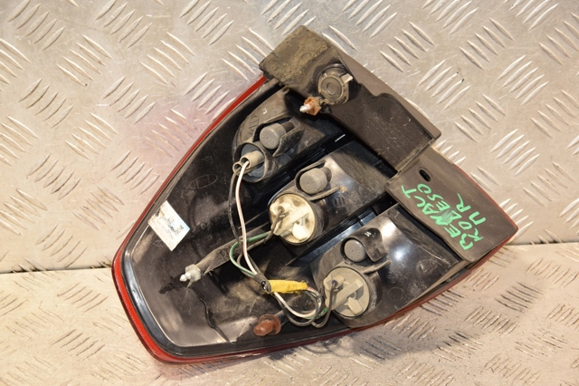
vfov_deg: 15.7
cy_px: 193
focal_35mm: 87
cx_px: 290
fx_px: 1398
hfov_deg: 23.4
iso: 800
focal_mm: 58
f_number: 5
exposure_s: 1/125
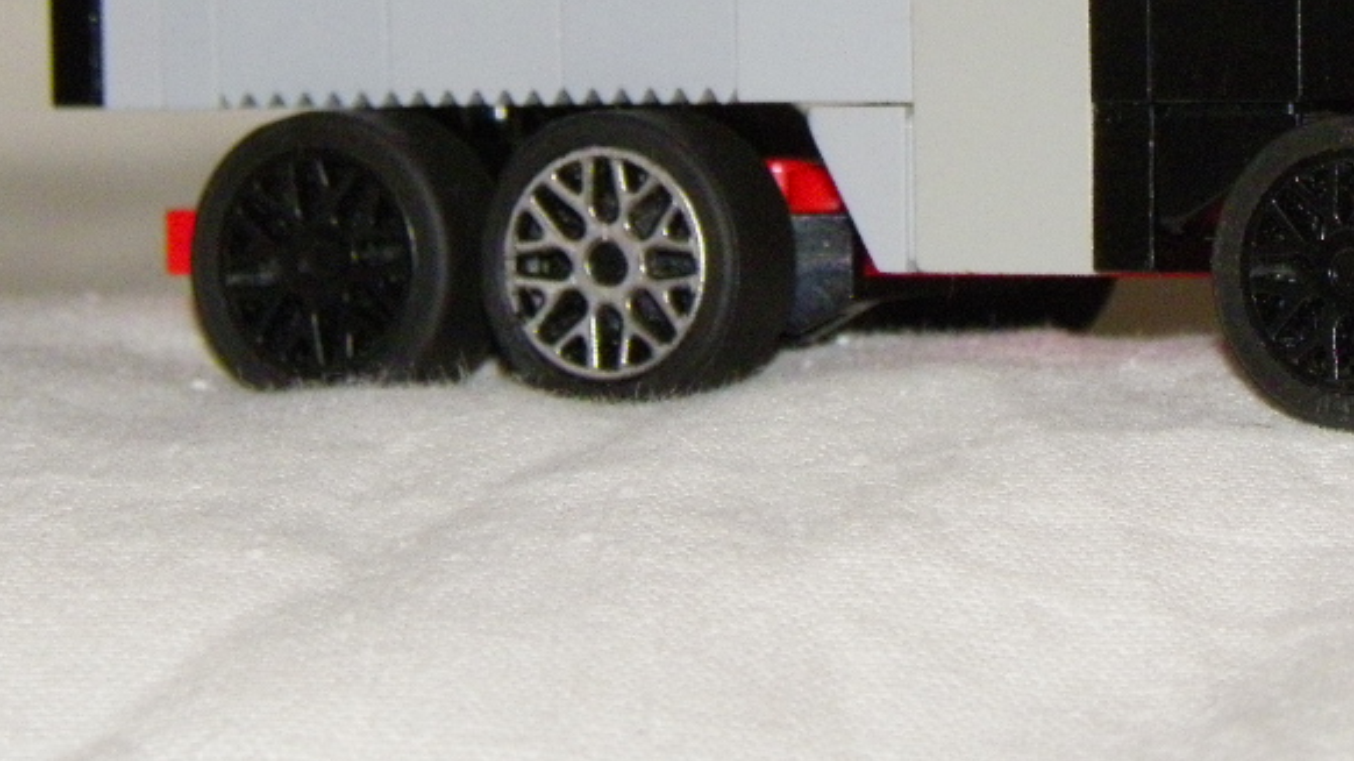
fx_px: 11773
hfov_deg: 6.6
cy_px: 12
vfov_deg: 3.7
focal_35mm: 328
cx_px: 963
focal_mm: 30.3
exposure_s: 1/125
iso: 400
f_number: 4.5
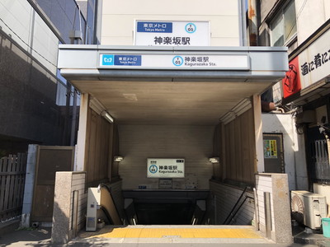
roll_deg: +0.5
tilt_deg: +9.5
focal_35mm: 28
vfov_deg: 49.7
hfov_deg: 63.4
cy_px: 124
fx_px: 267
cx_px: 165
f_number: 1.8
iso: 20
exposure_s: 1/934
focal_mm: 3.99
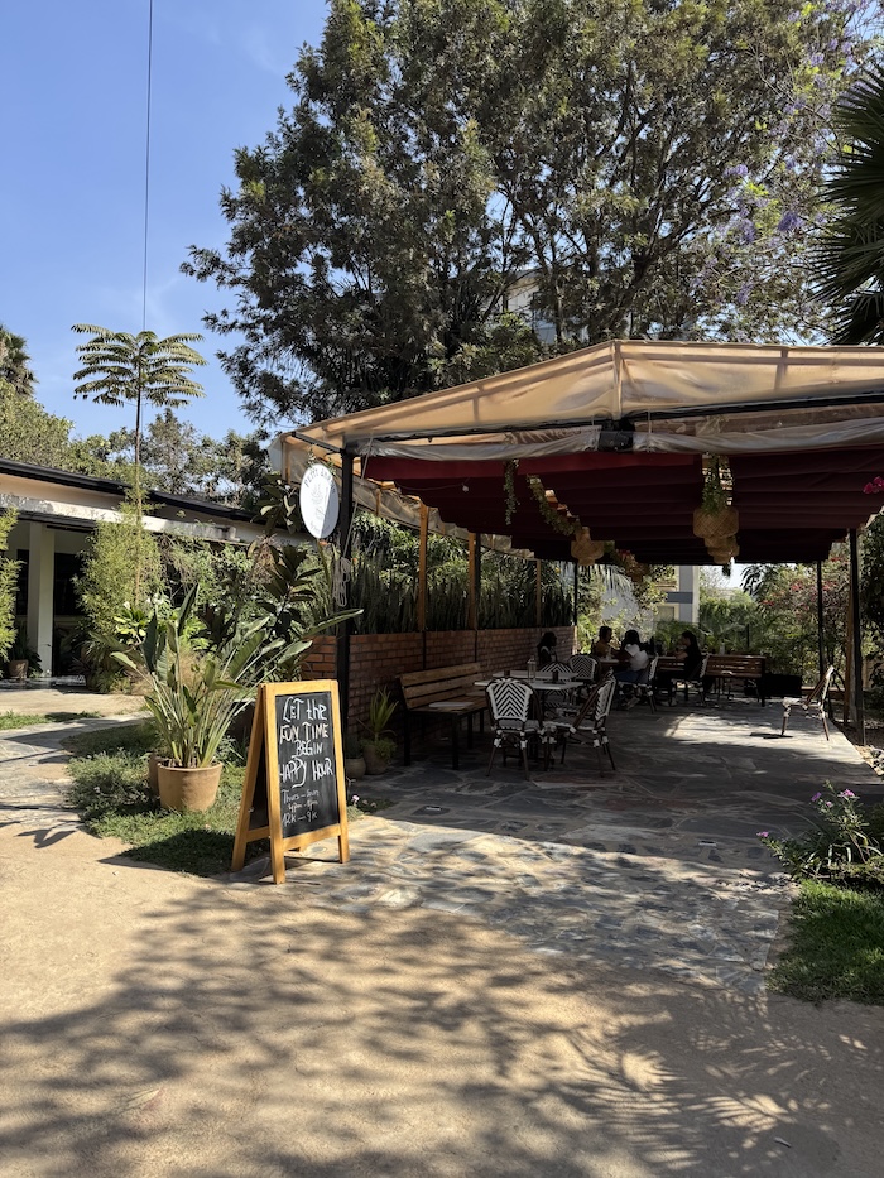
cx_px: 442
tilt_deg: +3.3
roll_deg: -0.2
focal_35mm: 24
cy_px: 589
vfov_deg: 71.6
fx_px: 817
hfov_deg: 56.8
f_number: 1.78
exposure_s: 1/1637
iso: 80
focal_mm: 6.76
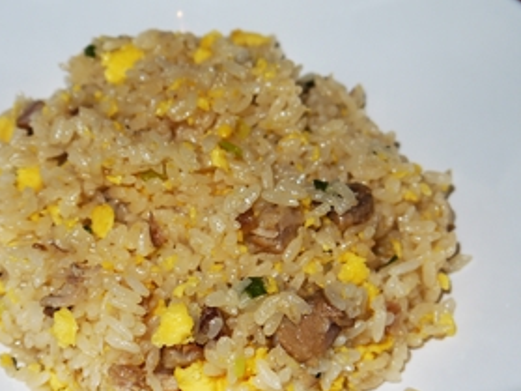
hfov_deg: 38.7
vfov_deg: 29.6
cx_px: 202
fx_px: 737
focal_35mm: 49
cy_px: 231
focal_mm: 14
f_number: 3.5
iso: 100
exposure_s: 1/60
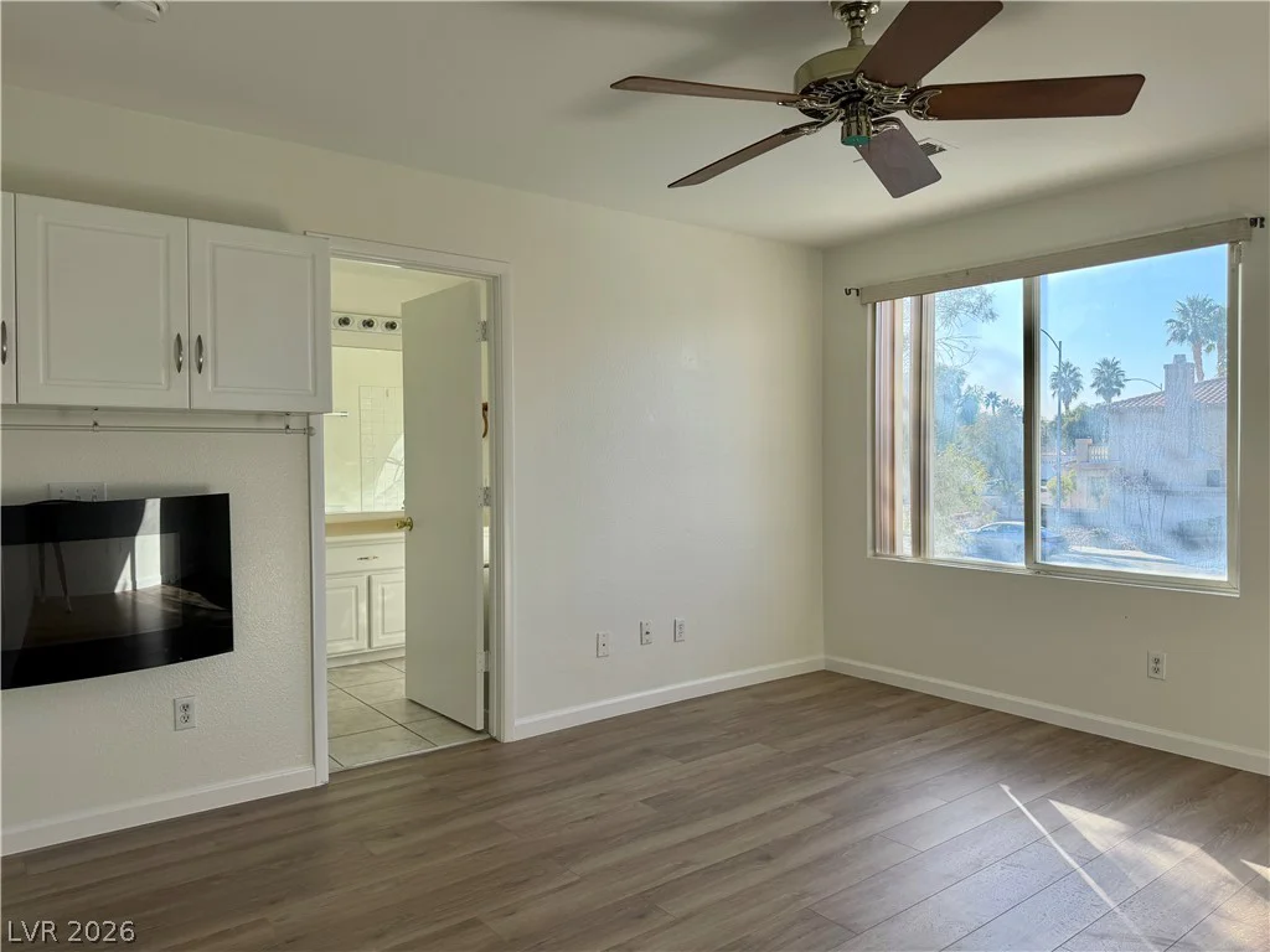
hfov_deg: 71.6
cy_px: 476
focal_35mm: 24
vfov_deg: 56.8
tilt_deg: -1.1
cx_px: 635
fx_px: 881
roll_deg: +0.1
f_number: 1.78
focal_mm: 6.76
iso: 100
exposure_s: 1/1292
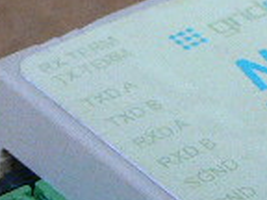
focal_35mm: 227
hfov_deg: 8.6
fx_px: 1751
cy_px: 185
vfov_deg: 6.5
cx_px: 302
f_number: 2.8
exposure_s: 1/30
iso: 200
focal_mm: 6.8
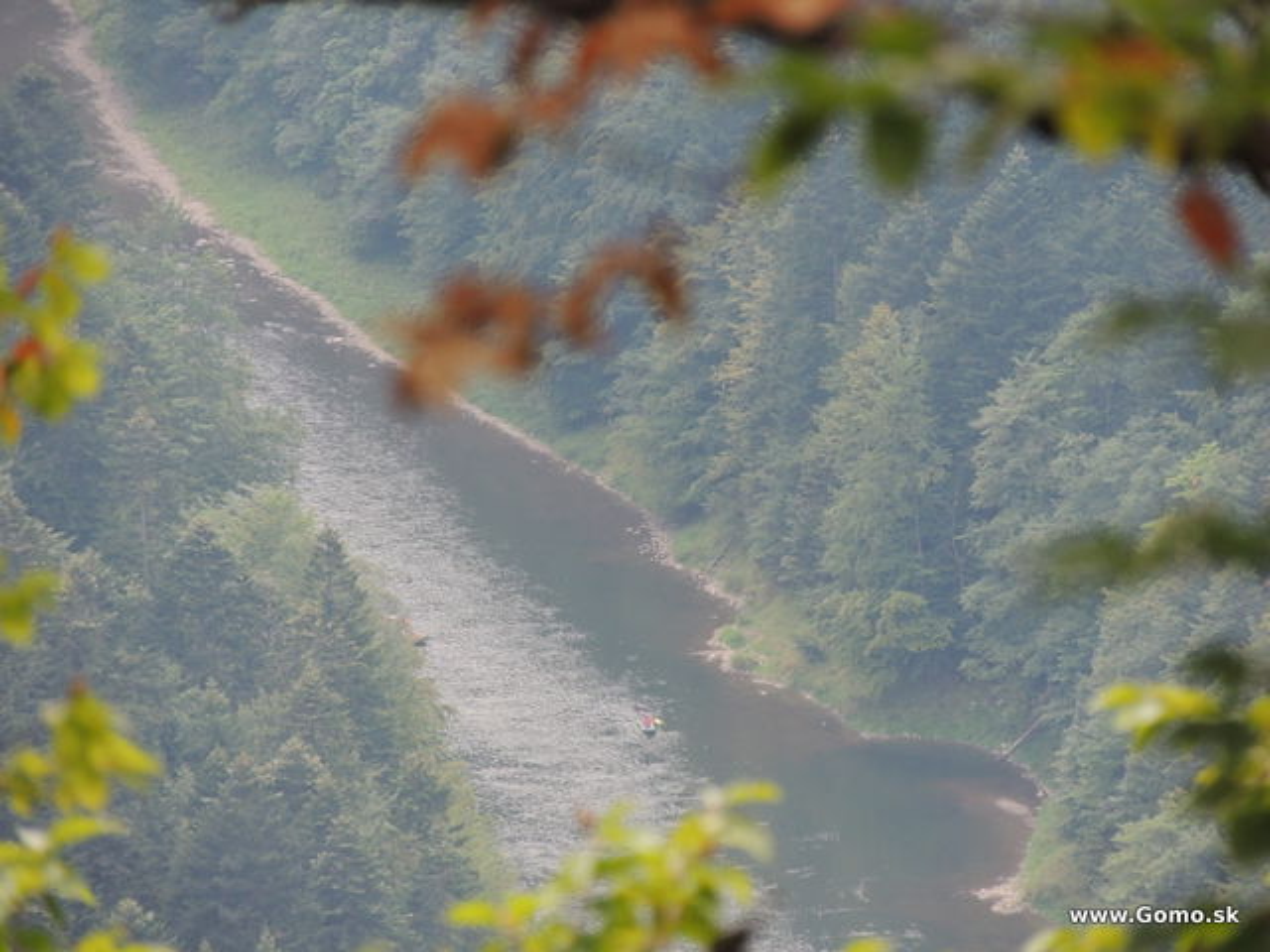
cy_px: 476
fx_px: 18344
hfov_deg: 4.0
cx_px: 635
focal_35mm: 500
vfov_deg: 3.0
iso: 450
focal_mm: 89.1
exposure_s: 1/400
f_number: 4.9
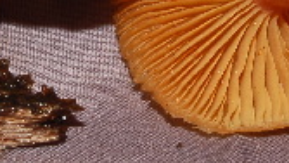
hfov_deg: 8.0
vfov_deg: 4.5
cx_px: 95
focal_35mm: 271
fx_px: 2077
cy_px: -33
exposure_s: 1/60
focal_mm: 45
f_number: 36
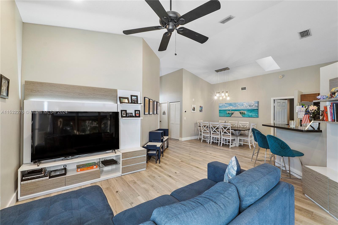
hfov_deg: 100.4
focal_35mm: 15
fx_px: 141
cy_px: 112
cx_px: 169
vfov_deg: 77.3
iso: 160
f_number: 11
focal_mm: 10
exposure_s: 1/3
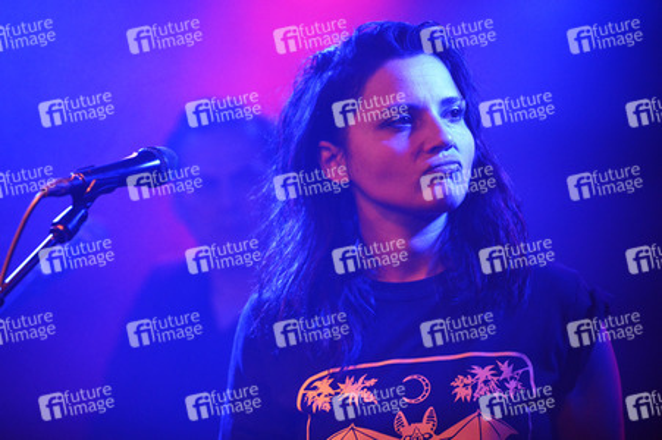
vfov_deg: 9.8
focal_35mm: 140
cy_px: 220
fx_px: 2572
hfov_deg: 14.7
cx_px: 331
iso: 6400
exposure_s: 1/250
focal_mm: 140
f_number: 3.2
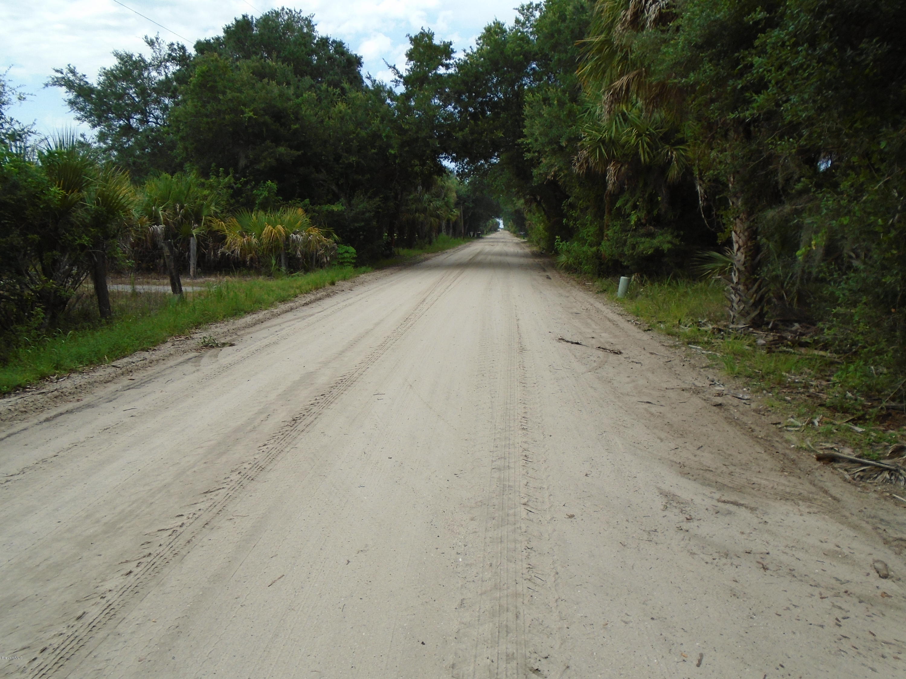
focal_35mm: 26
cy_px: 340
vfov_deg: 53.1
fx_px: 680
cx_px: 453
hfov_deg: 67.3
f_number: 3.2
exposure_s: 1/1000
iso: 100
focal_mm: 4.6
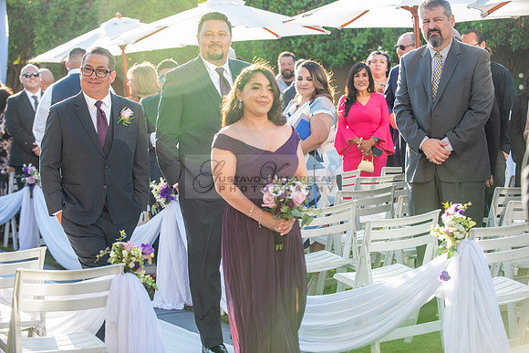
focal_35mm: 90
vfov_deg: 15.2
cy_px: 176
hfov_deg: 22.6
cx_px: 264
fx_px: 1323
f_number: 3.5
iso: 400
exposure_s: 1/320
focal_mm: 90
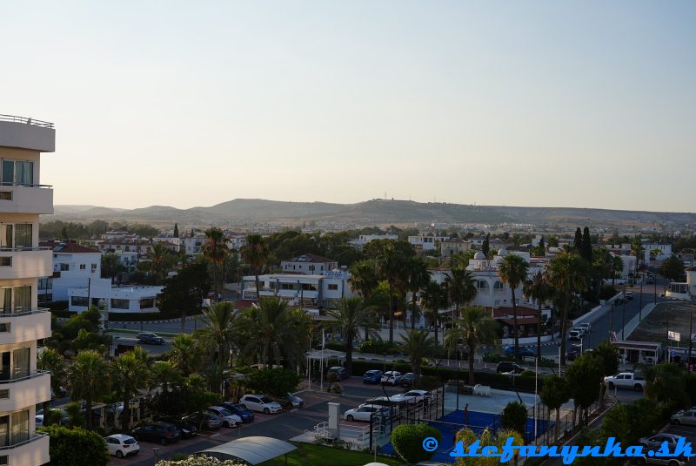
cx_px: 348
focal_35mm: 43
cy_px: 233
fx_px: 832
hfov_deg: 45.4
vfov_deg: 31.3
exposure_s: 1/500
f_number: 5
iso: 100
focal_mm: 43
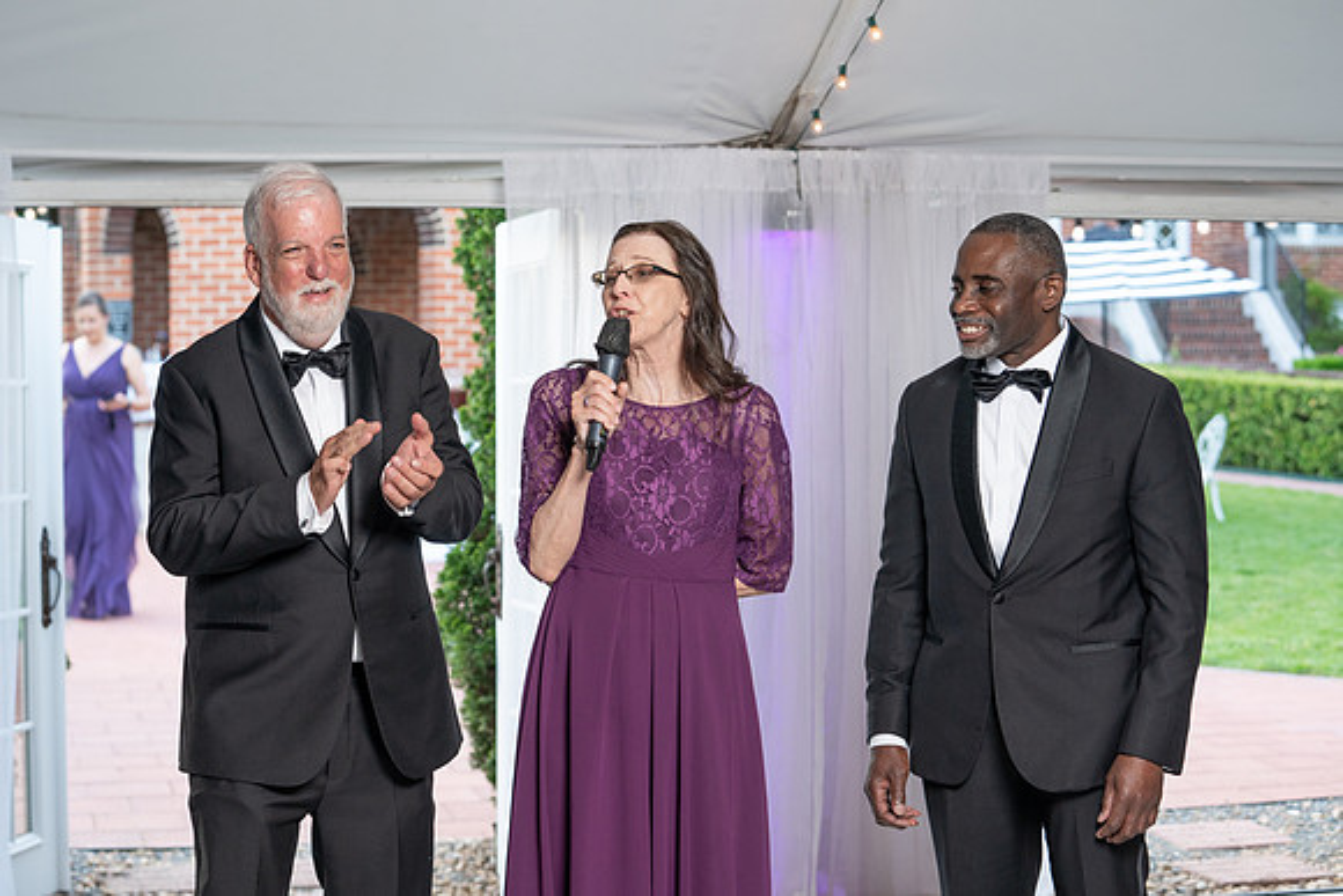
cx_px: 641
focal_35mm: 76
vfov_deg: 18.0
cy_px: 479
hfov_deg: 26.7
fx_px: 2826
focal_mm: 70
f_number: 4
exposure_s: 1/200
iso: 800
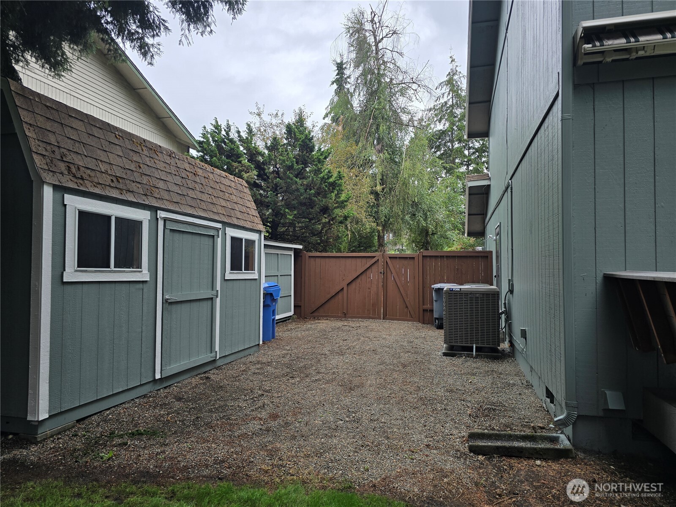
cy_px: 254
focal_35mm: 23
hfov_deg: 73.9
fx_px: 449
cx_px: 338
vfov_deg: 58.9
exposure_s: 1/217
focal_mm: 6.3
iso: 12
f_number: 1.7
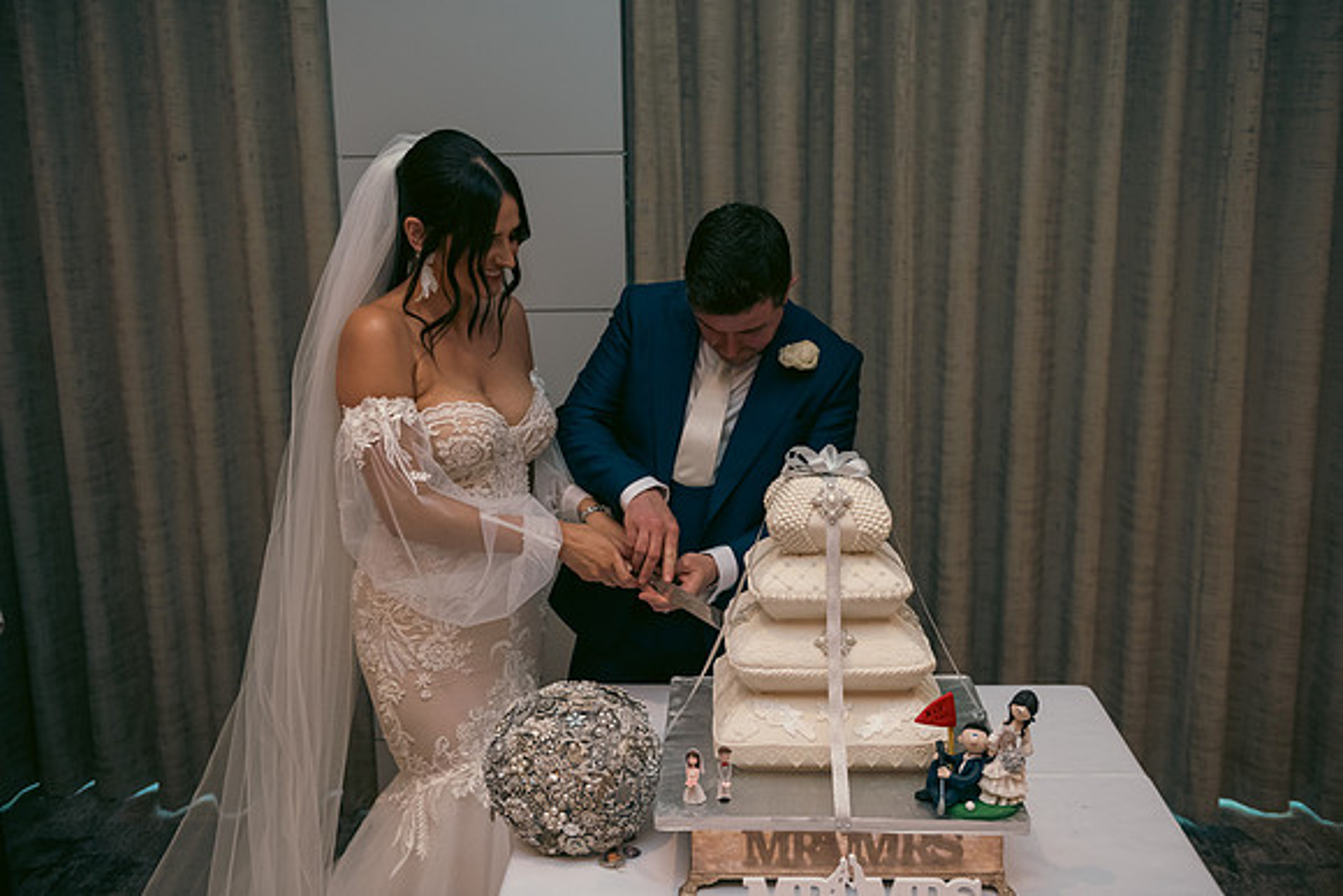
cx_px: 672
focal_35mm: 38
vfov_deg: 35.1
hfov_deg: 50.7
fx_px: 1418
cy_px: 448
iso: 800
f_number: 3.5
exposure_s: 1/160
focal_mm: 38
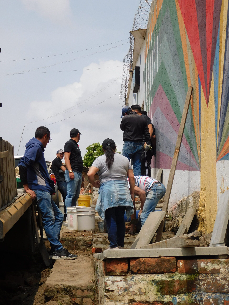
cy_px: 152
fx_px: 626
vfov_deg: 27.4
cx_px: 114
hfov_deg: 20.7
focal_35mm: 71
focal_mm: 12.6
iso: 125
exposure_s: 1/400
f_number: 8.6
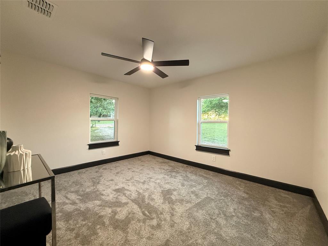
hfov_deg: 102.1
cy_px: 123
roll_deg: -0.6
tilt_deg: -0.1
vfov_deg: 85.7
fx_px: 133
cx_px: 164
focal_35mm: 14
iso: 640
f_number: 2.2
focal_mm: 2.22
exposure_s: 1/120
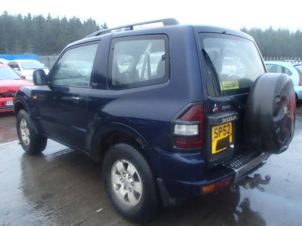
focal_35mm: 28
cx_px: 151
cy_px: 113
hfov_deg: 63.4
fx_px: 244
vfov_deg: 49.7
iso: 250
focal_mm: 5
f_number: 3.9
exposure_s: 1/30
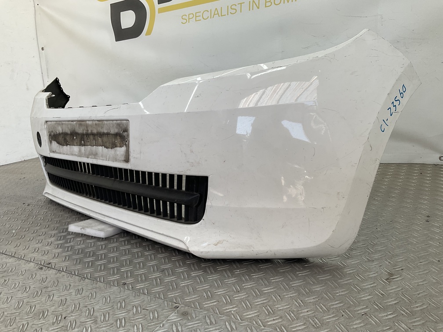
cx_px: 222
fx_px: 371
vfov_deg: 48.2
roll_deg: +4.2
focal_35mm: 29
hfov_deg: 61.7
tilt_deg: -14.9
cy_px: 166
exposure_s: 1/163
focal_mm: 3
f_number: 1.8
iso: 16
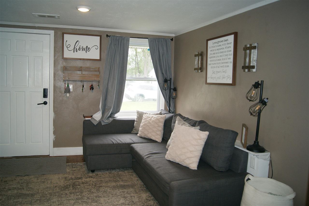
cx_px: 154
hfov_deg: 49.5
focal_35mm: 39
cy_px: 103
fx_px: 335
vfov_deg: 34.3
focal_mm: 26
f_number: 4.5
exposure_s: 1/160
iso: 250
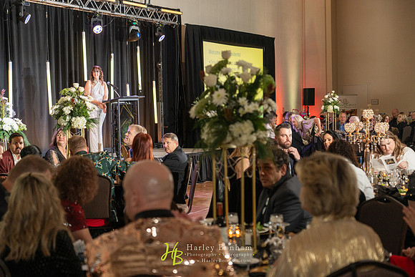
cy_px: 138
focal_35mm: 65
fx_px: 749
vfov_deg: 20.9
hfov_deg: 31.0
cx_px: 208
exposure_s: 1/200
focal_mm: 65
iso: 2000
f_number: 4
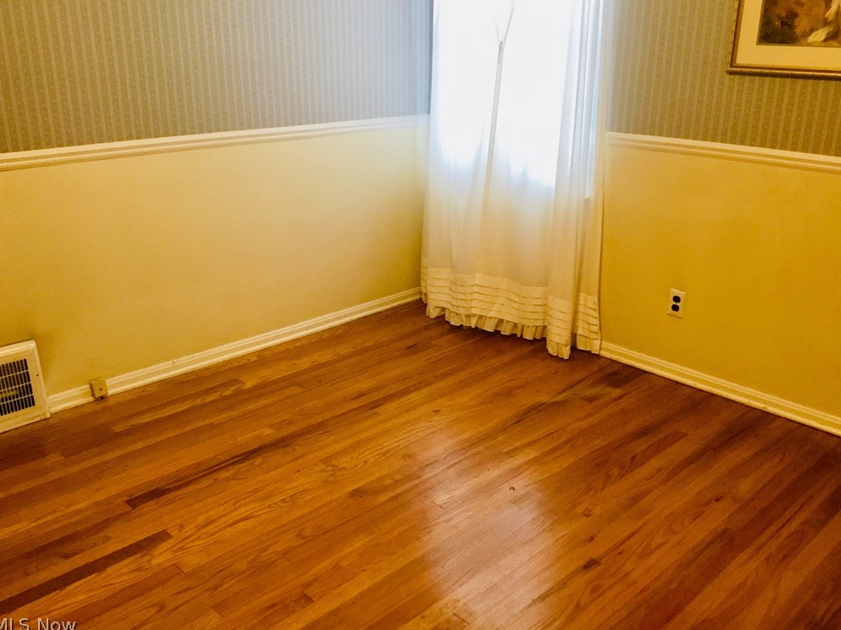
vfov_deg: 44.2
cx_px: 422
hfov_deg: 56.8
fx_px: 777
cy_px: 314
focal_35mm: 32
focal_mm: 3.3
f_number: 2.4
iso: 100
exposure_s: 1/30
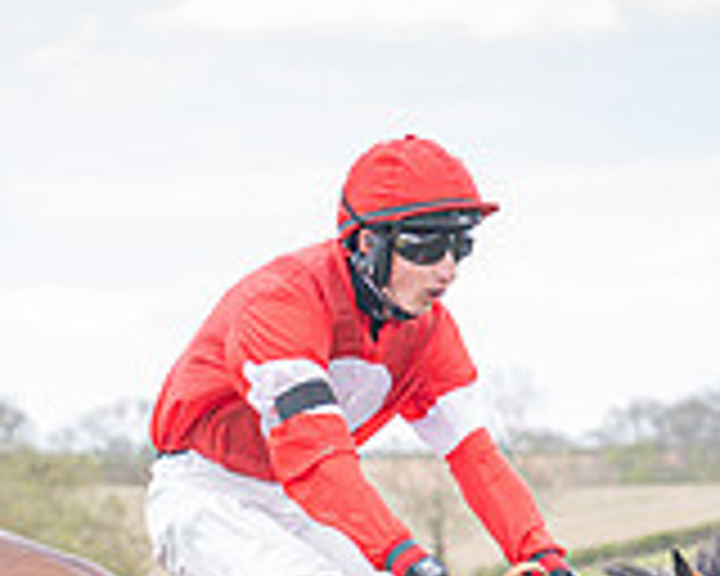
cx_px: 571
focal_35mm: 328
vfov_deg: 4.7
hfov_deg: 5.9
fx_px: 6989
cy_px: 977
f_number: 4
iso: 500
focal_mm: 70
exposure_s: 1/800
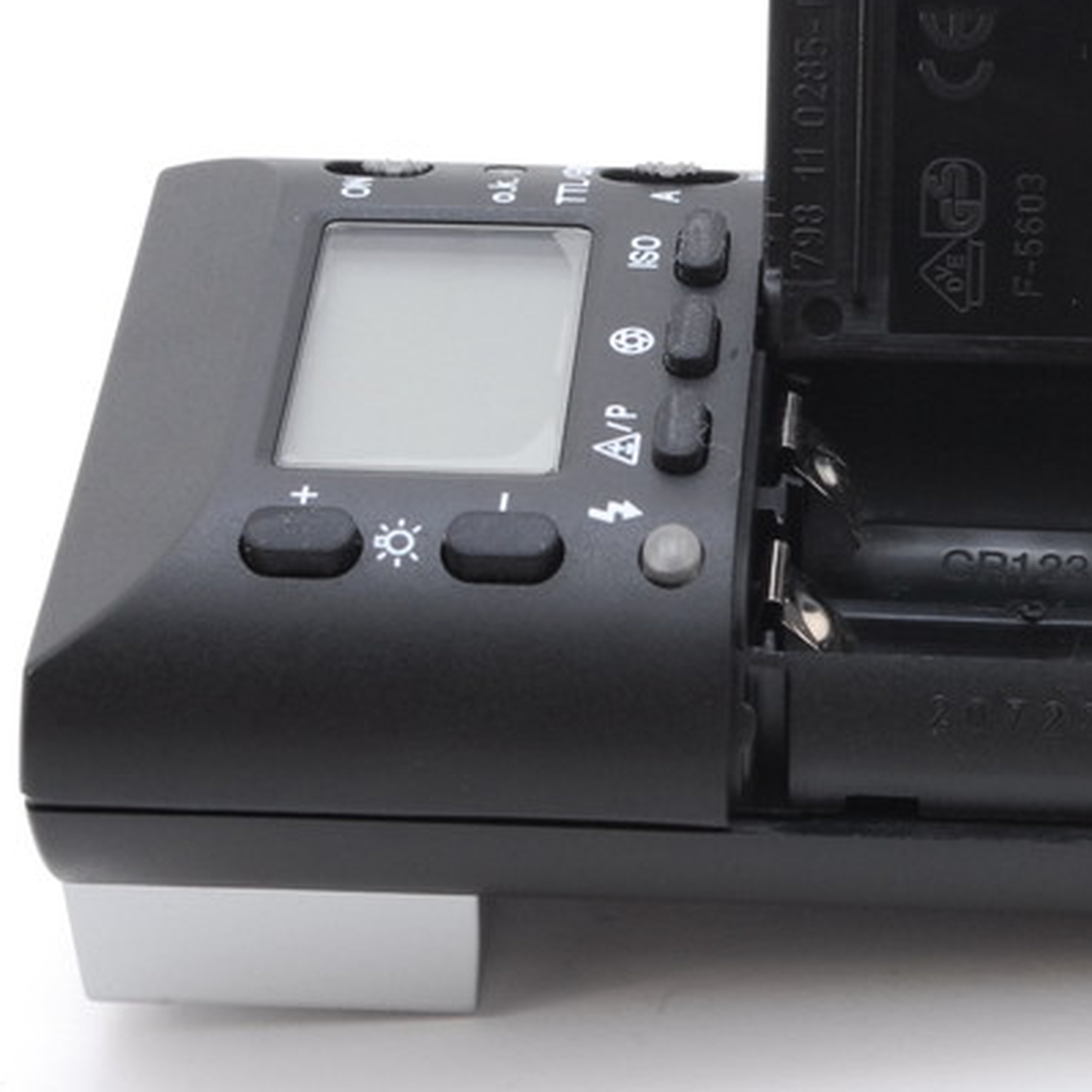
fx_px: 5027
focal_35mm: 141
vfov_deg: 12.4
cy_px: 371
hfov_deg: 12.4
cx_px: 802
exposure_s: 1/100
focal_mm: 55
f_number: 18
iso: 400
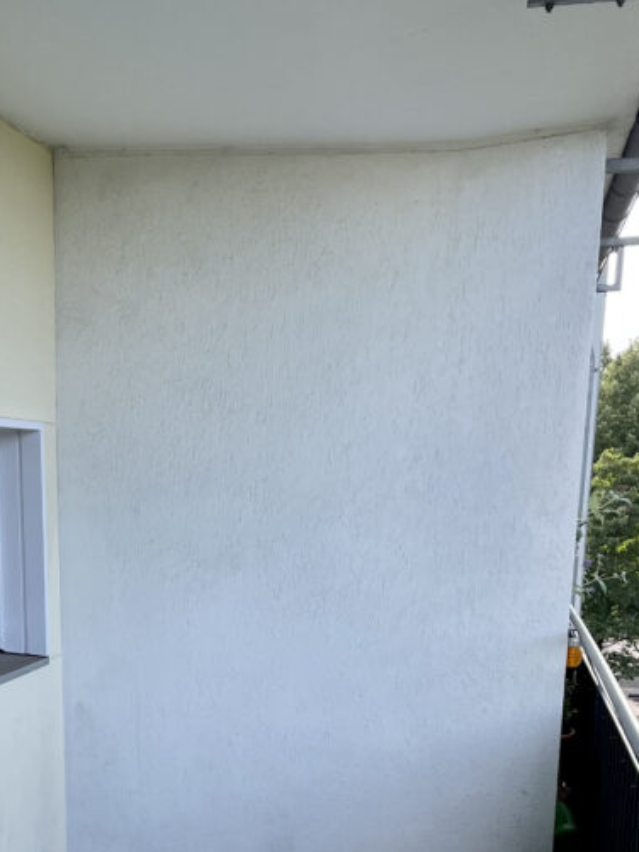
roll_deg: +0.4
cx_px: 73
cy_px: 821
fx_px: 1378
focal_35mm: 56
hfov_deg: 25.4
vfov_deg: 32.1
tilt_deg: -12.8
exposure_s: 1/596
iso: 32
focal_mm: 4.2
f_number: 1.6
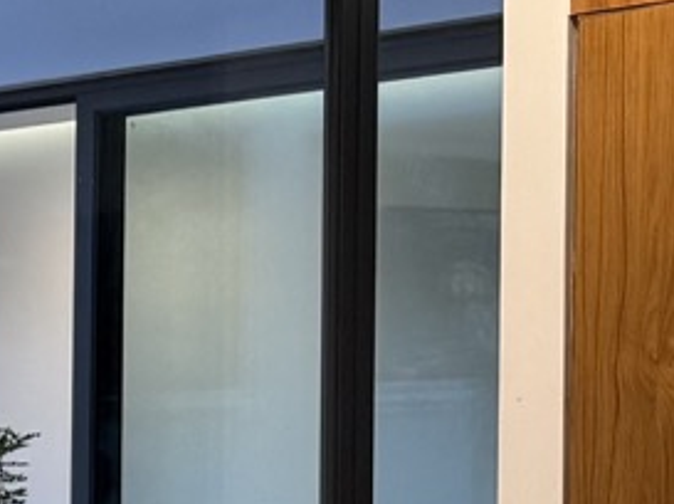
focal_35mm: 169
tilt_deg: -2.6
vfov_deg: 8.7
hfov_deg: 9.5
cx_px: -1247
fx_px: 3286
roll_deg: -0.1
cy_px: 608
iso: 160
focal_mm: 6.76
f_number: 1.78
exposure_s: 1/50
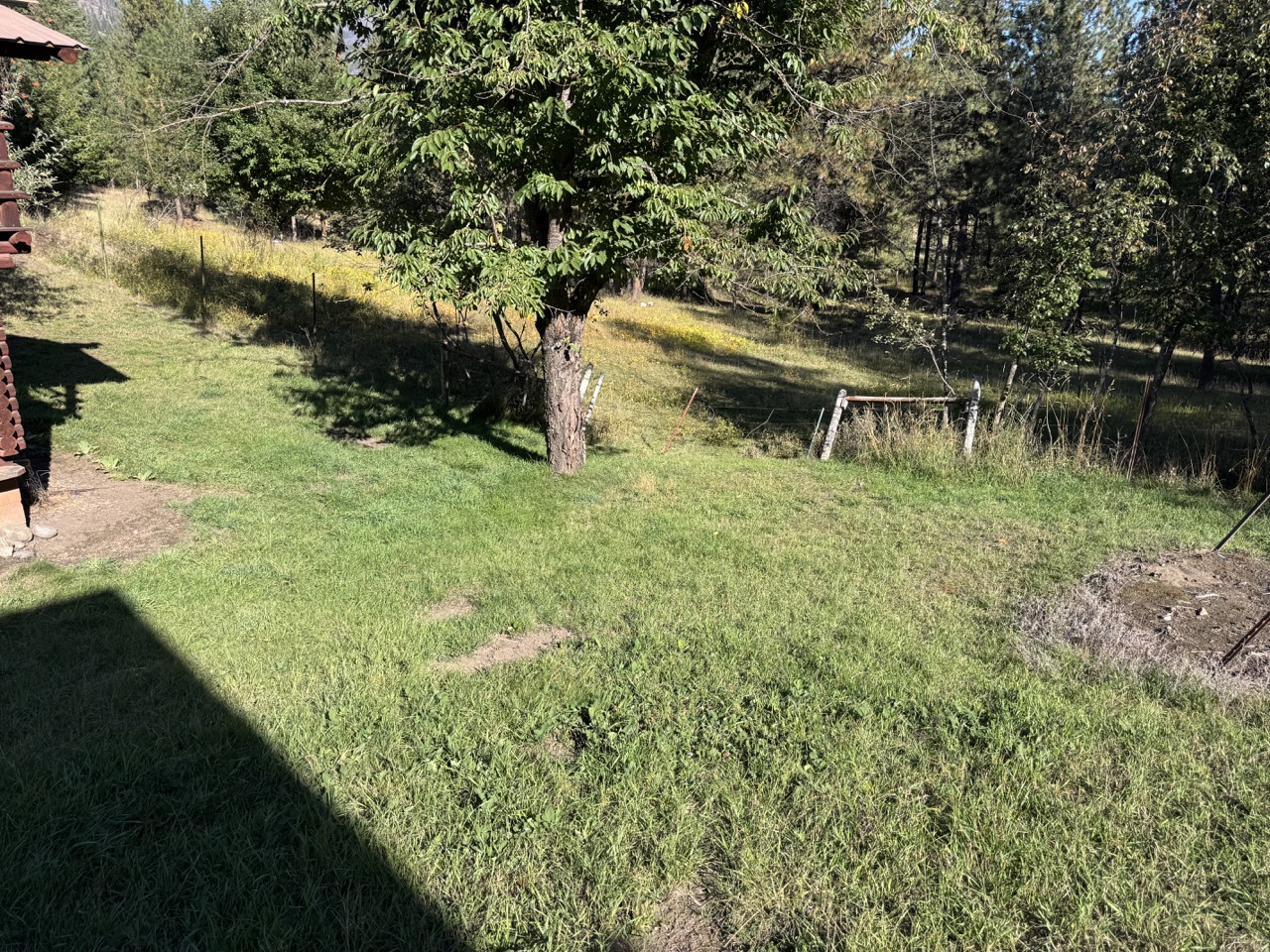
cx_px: 635
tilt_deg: -17.7
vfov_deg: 56.8
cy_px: 476
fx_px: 881
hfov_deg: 71.6
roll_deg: +2.1
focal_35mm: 24
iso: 80
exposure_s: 1/2105
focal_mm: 6.76
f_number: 1.78
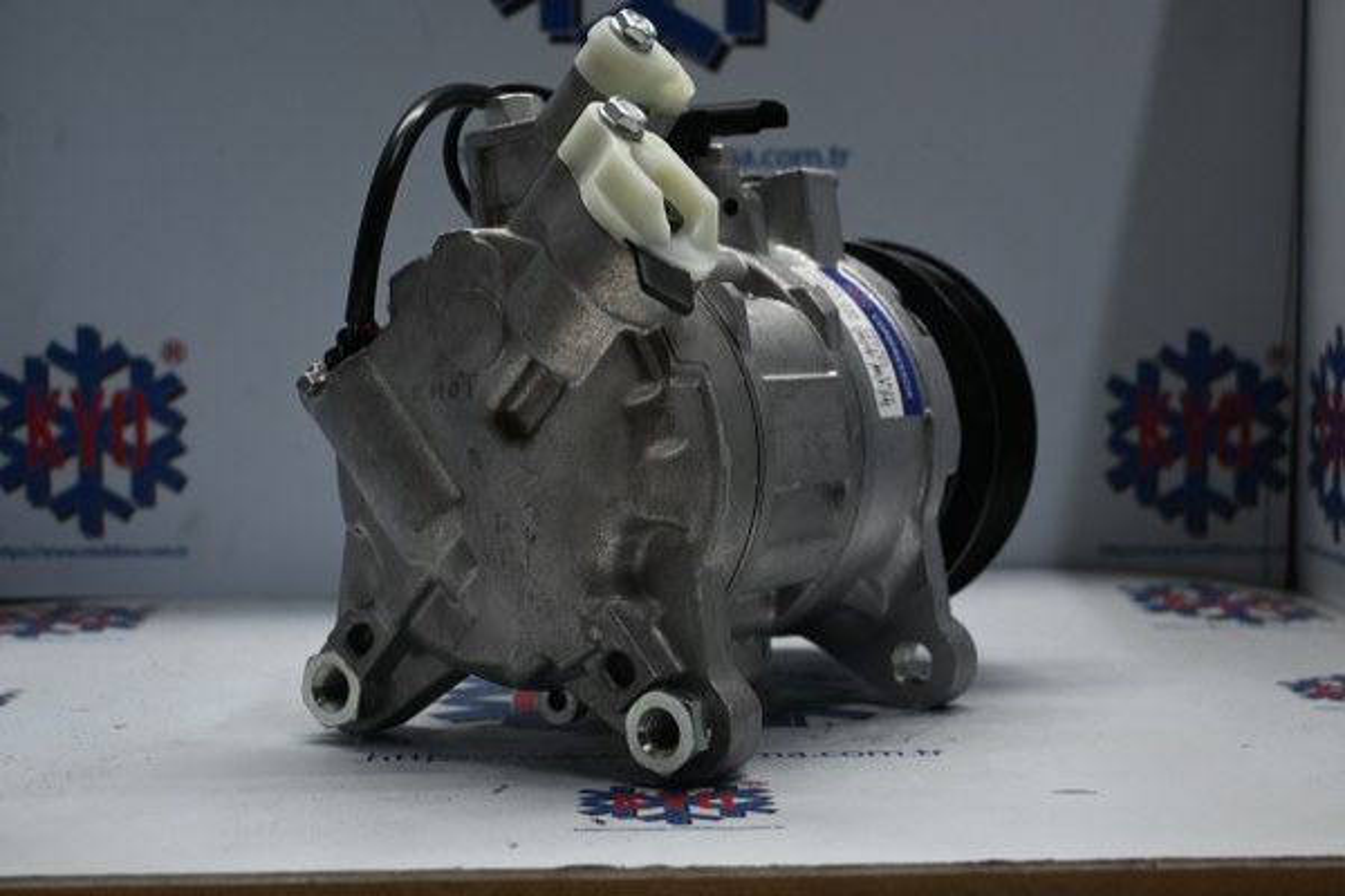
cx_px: 672
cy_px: 448
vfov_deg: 22.1
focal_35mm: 62
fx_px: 2298
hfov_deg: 32.6
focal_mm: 41
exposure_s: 1/60
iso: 640
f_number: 5.6
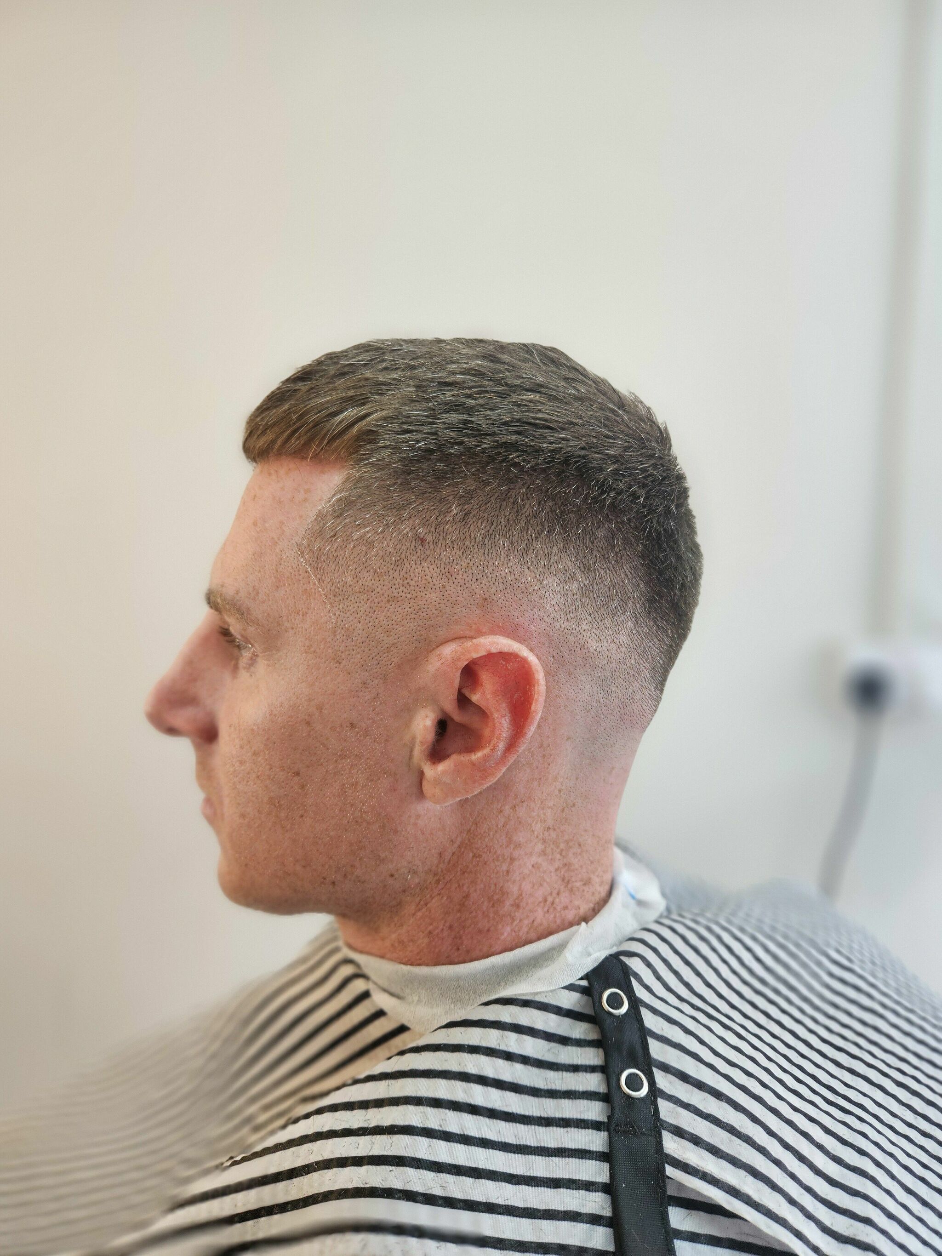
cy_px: 628
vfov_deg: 73.9
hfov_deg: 58.9
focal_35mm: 23
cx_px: 471
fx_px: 835
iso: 80
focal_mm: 5.4
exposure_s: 1/100
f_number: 1.8
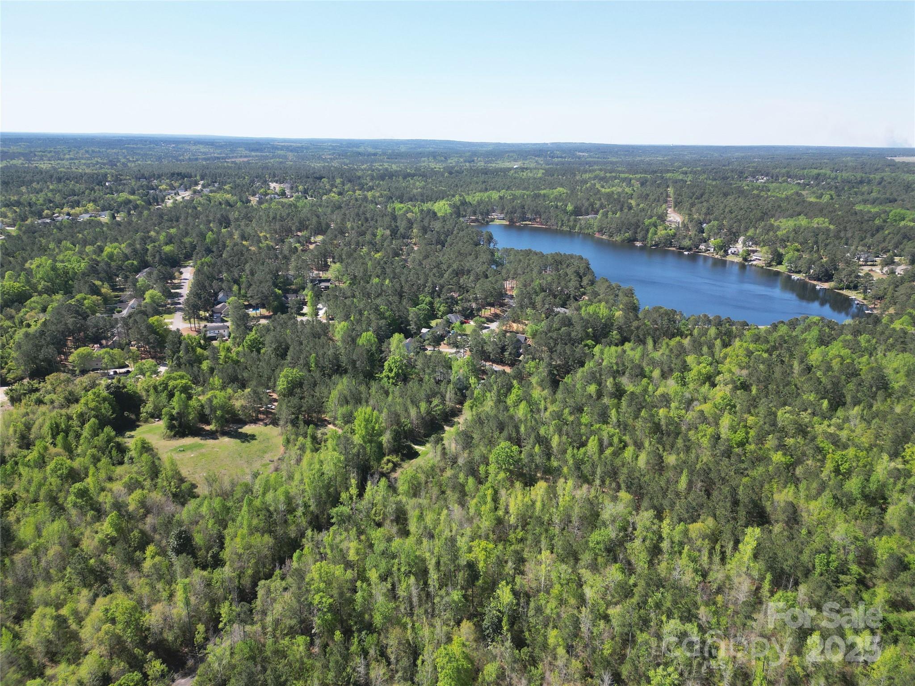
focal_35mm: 24
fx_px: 634
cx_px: 458
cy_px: 343
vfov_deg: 56.8
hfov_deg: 71.6
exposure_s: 1/2500
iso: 150
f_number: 1.7
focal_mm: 6.72
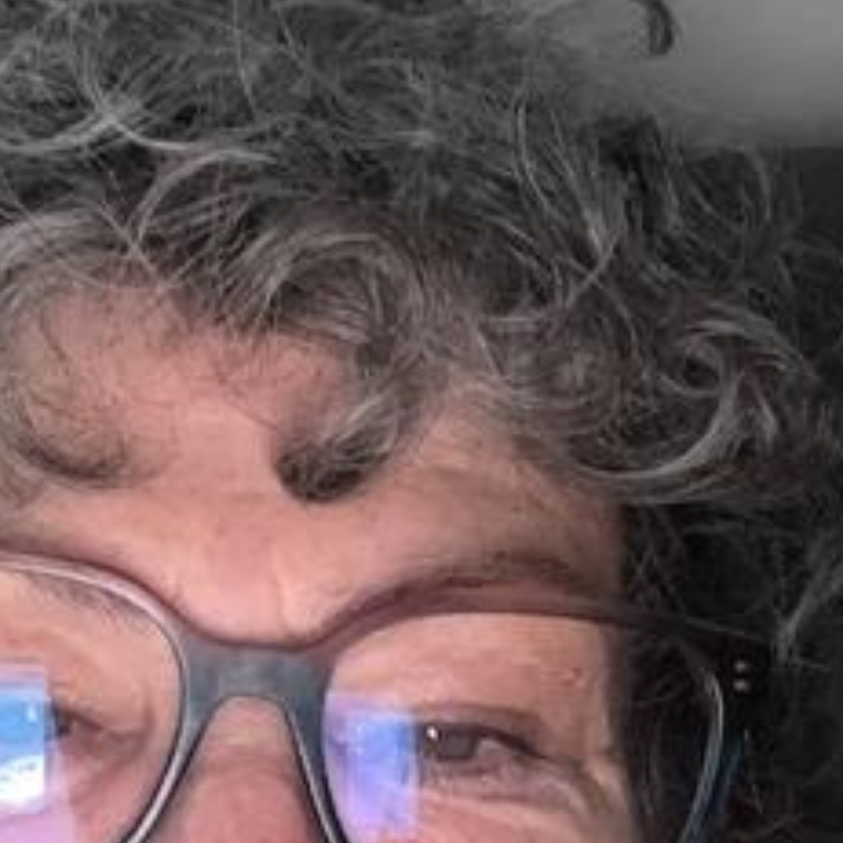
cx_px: 47
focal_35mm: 69
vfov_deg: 25.0
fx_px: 1901
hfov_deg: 24.1
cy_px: 507
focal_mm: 2.69
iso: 160
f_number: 1.9
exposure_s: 1/37
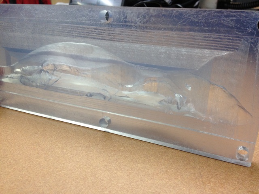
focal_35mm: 35
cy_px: 97
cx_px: 130
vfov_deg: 40.7
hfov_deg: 52.6
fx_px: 262
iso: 125
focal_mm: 4.28
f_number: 2.4
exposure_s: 1/20
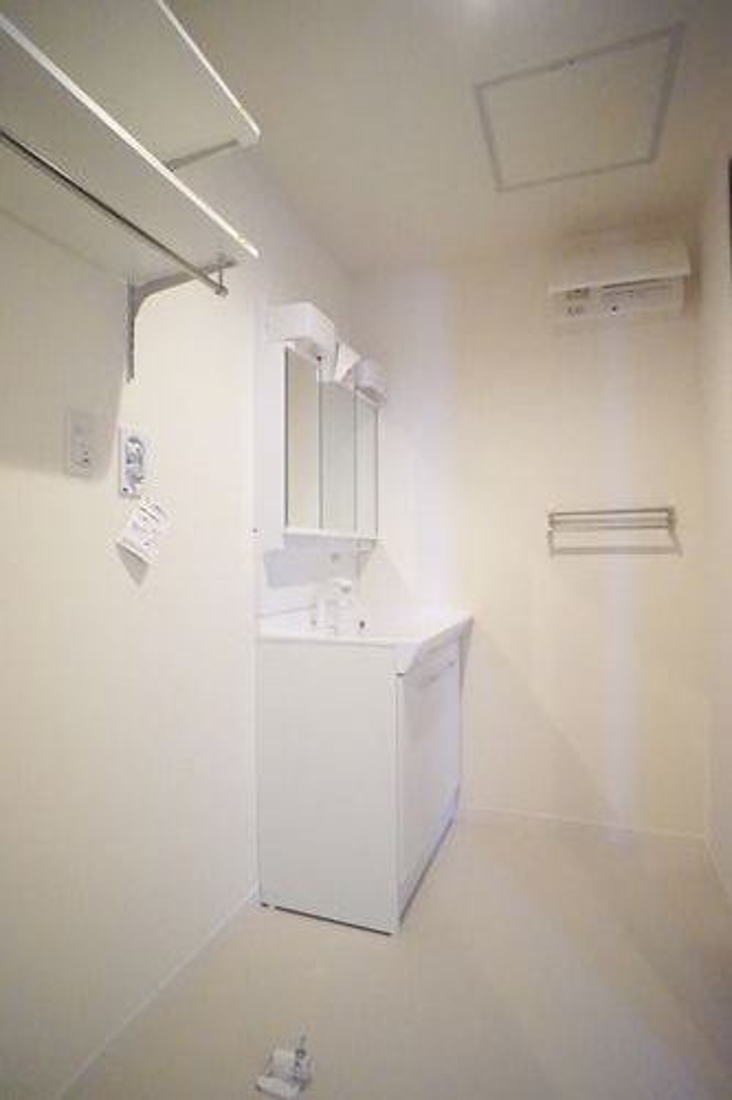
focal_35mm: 24
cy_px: 550
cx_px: 366
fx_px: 732
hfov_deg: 53.1
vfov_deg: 73.8
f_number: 6.3
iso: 10000
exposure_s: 1/160
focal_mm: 16
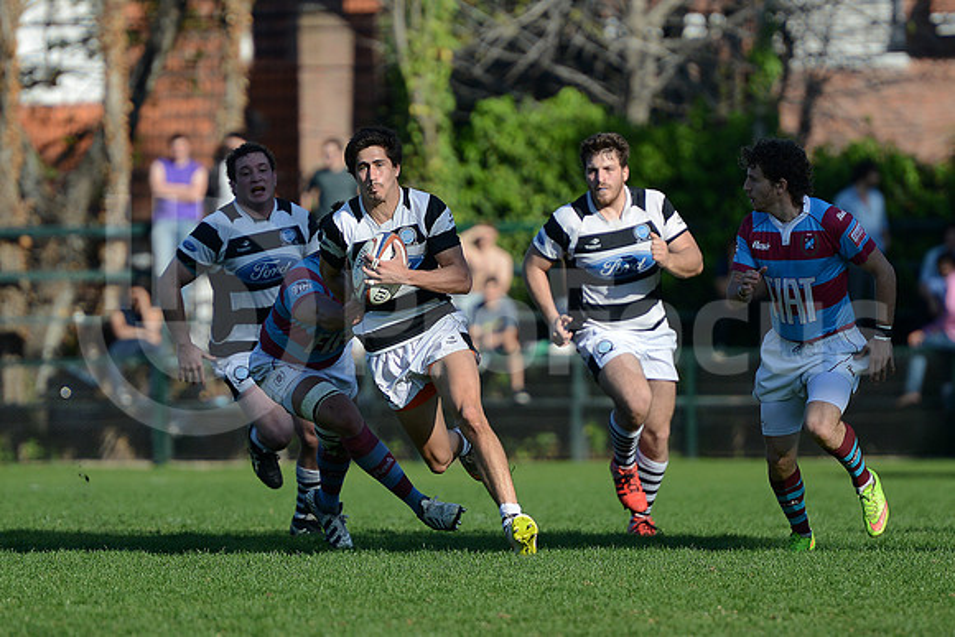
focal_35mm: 280
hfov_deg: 7.4
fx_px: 7429
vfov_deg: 4.9
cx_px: 478
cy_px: 318
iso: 320
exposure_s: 1/2000
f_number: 4
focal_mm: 280
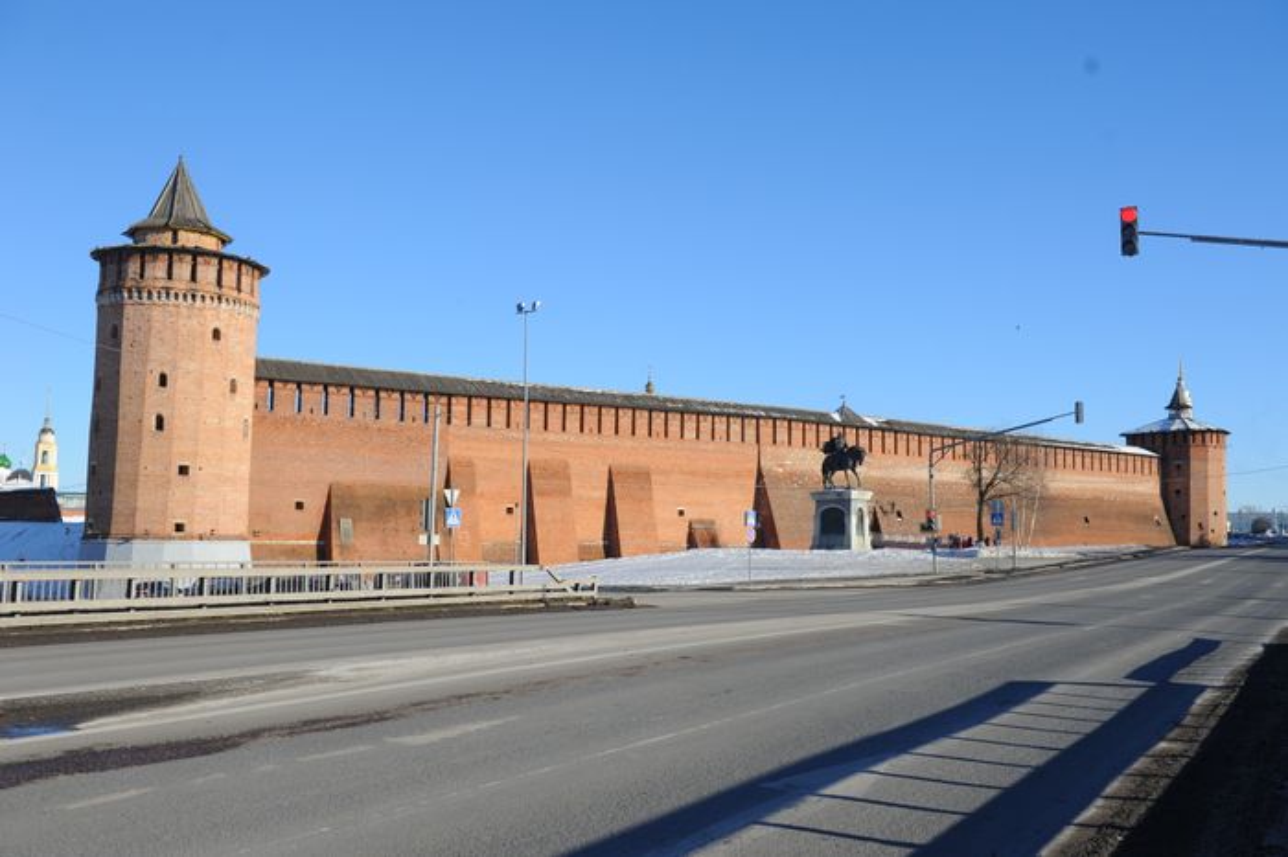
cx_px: 644
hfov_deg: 53.2
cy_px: 428
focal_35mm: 36
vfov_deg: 36.8
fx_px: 1287
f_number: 5.6
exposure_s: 1/2000
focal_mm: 36
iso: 500
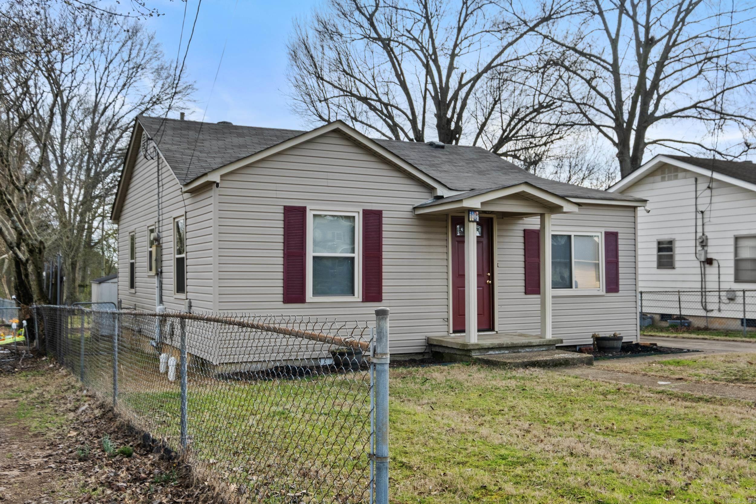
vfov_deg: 40.0
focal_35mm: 33
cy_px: 252
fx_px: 693
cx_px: 378
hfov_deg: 57.2
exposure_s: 1/80
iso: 200
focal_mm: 21.9
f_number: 8
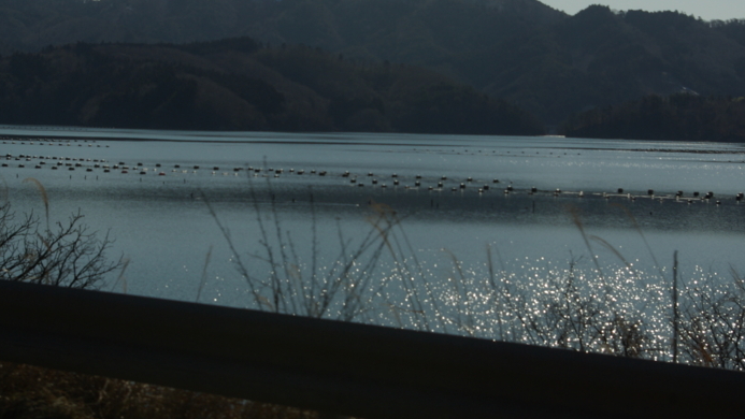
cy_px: 134
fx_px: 1837
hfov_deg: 22.9
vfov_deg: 13.0
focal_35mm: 93
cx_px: 373
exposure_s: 1/500
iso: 100
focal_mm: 40
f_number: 9.5
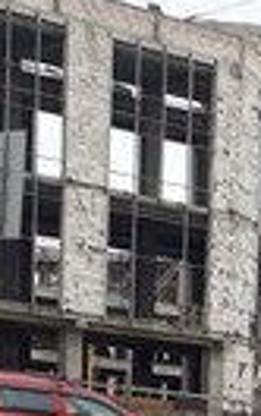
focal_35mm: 143
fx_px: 1620
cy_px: 758
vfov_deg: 13.1
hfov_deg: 7.9
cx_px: 780
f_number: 1.9
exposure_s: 1/303
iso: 40
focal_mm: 3.6
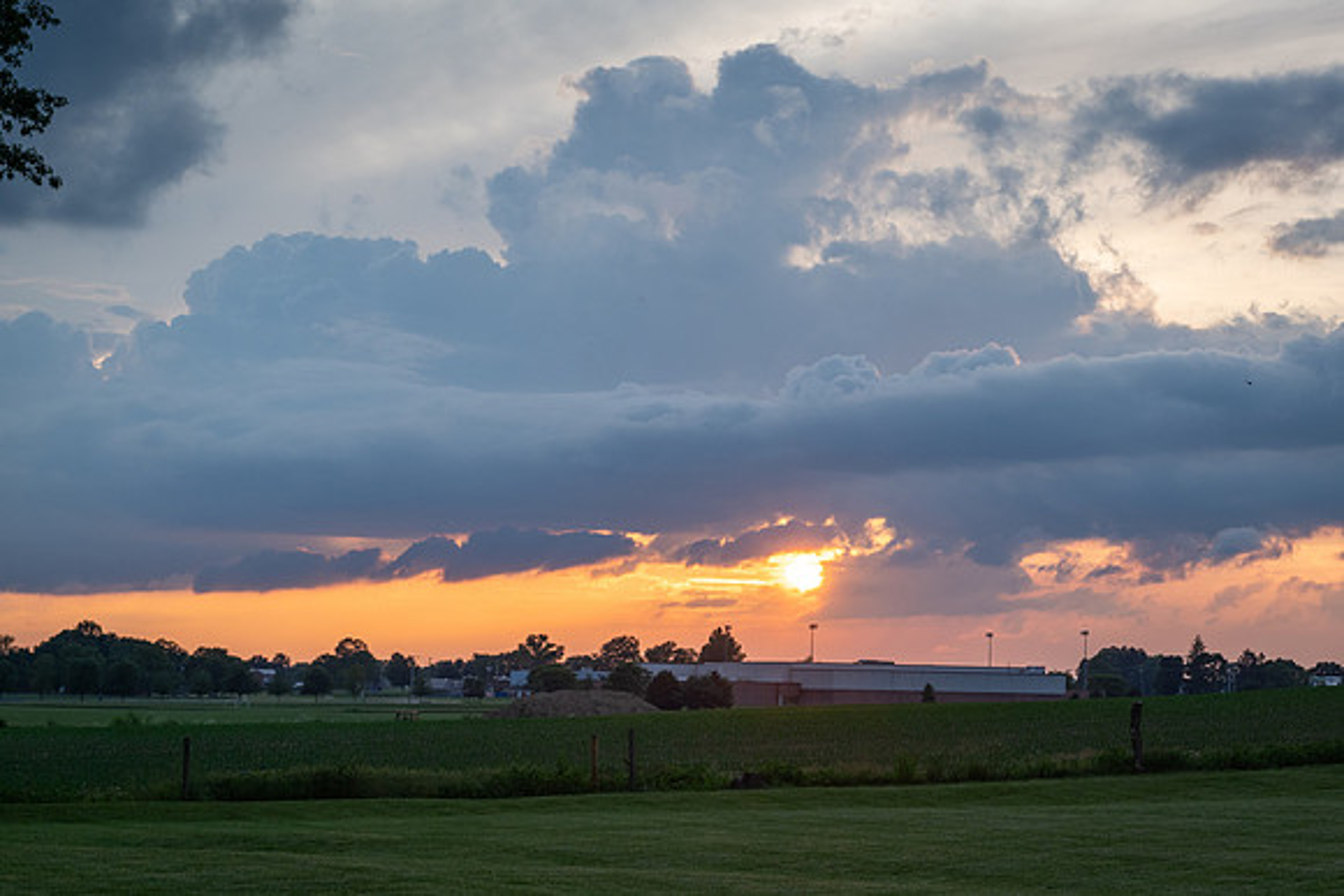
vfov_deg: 13.9
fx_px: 3672
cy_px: 605
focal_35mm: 98
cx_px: 1320
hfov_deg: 20.1
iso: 100
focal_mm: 50
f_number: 6.3
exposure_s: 1/200
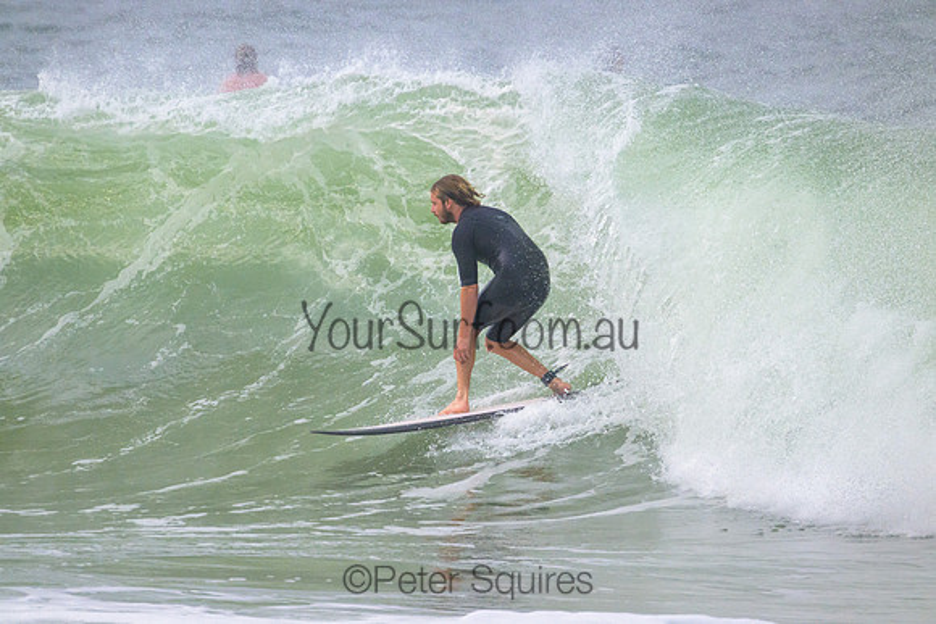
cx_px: 468
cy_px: 312
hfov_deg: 2.6
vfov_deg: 1.7
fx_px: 20804
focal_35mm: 800
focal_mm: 800
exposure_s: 1/3200
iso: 3200
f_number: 11
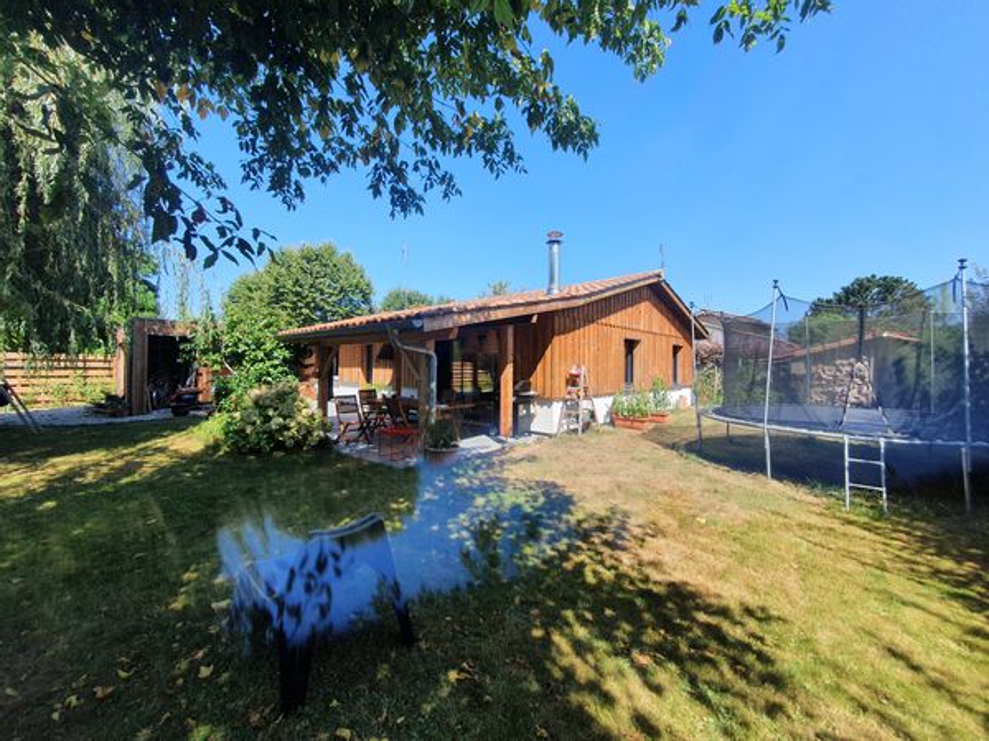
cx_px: 494
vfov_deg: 89.9
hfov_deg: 106.2
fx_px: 371
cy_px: 370
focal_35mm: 13
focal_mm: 1.8
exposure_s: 1/526
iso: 50
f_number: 2.2
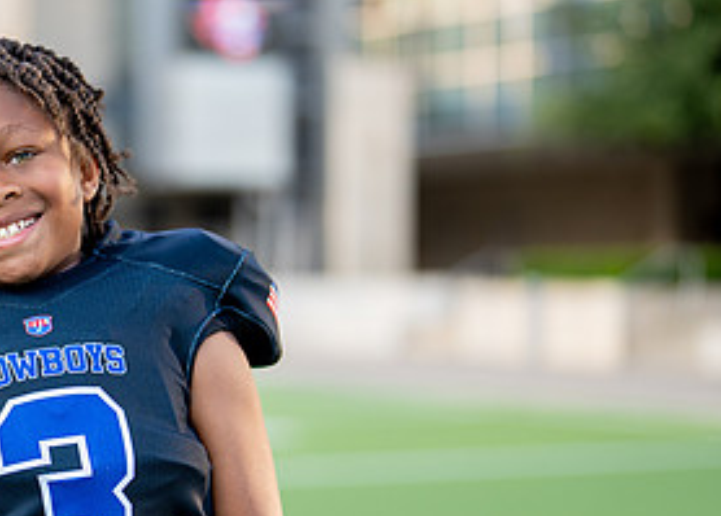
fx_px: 2500
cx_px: 39
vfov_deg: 11.8
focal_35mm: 122
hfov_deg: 16.2
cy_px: 382
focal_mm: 50
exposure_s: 1/1600
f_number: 1.2
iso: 100
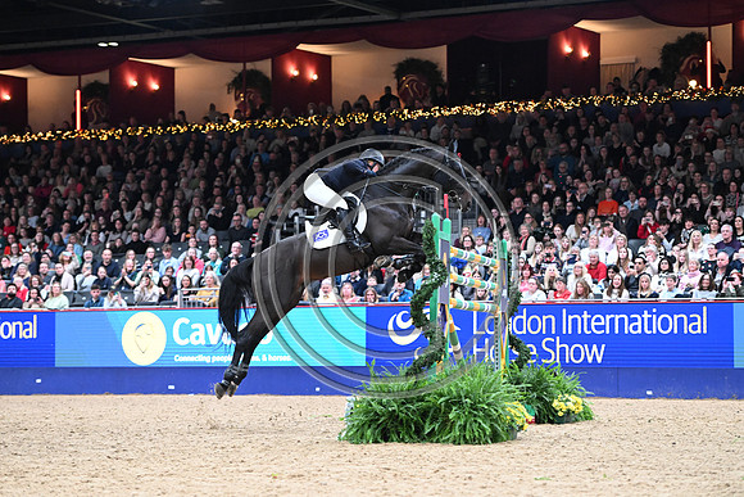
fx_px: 2170
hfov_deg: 19.5
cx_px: 372
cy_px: 248
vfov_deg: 13.0
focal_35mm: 105
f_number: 3.5
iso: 6400
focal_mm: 105
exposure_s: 1/800
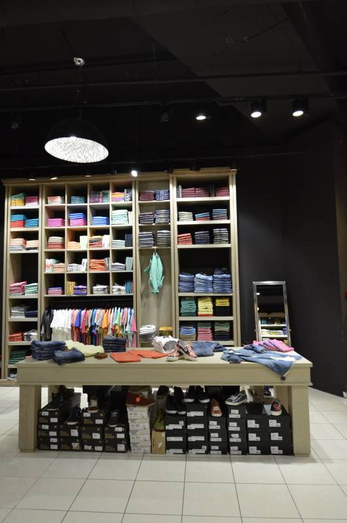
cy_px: 262
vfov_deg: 77.4
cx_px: 174
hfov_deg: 55.9
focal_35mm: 22
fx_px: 327
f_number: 2.8
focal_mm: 15
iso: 1600
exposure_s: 1/320
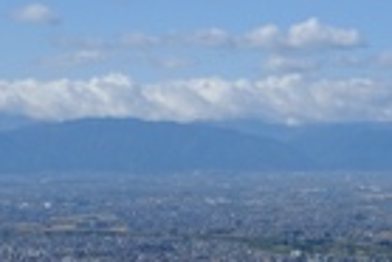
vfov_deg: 10.6
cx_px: 488
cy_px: 435
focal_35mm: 124
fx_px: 1352
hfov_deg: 15.8
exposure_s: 1/150
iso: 200
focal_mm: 18
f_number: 14
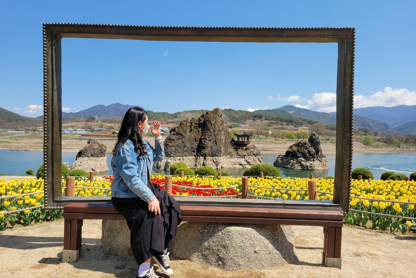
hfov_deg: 65.5
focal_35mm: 28
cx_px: 204
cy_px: 141
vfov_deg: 46.4
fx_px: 324
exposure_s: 1/2216
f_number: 1.8
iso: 40
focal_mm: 5.4
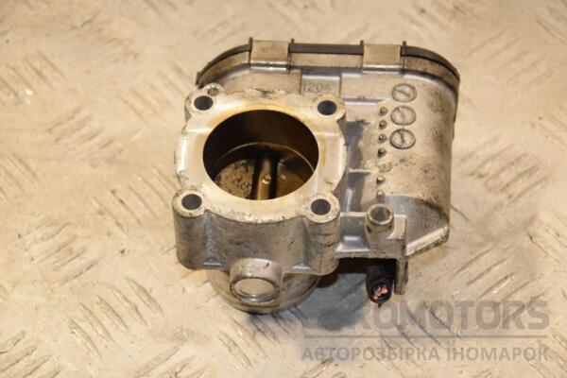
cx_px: 284
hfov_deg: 17.1
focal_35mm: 120
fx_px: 1890
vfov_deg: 11.4
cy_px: 189
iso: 800
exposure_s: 1/200
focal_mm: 80
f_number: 6.3
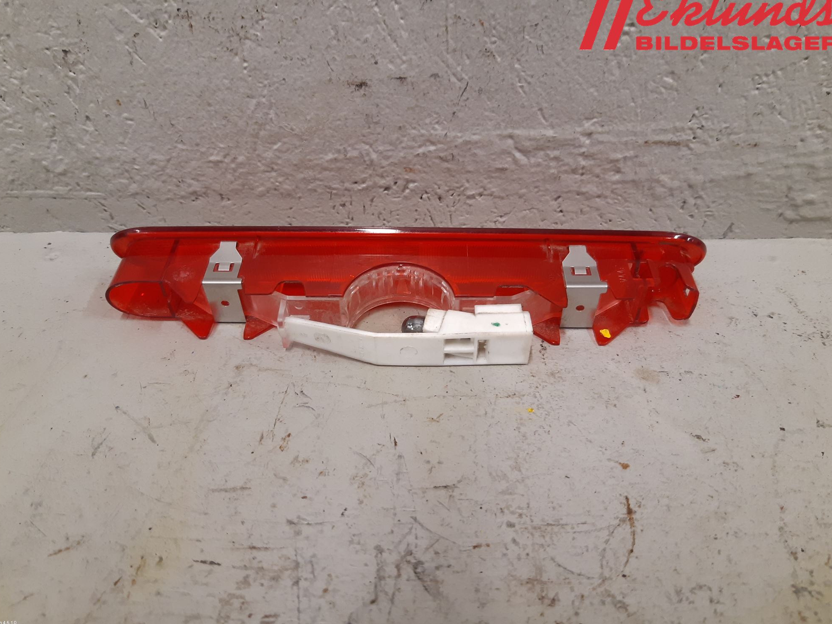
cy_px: 303
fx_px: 649
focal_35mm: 27
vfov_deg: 51.3
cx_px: 406
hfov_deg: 65.3
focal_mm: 3.93
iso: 160
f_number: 1.7
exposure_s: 1/50
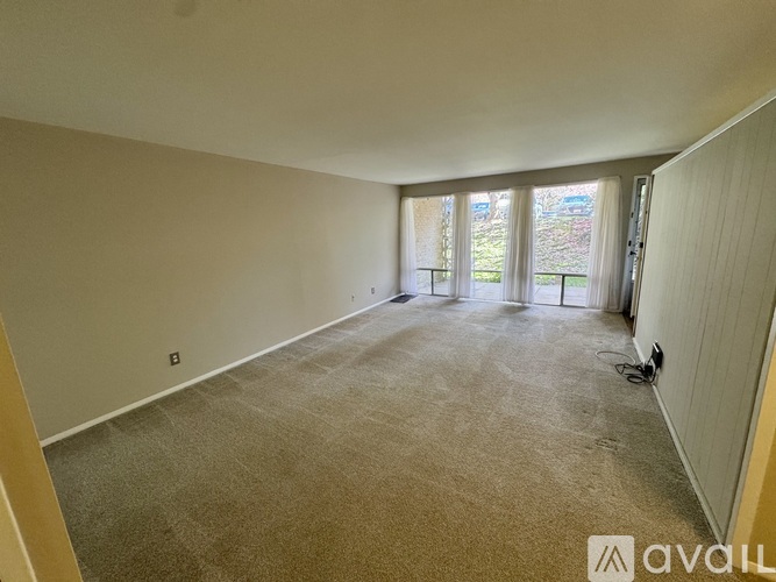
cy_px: 291
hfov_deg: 102.1
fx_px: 314
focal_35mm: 14
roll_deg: +2.5
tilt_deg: -12.3
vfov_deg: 85.7
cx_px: 388
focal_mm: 2.22
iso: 250
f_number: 2.2
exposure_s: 1/120
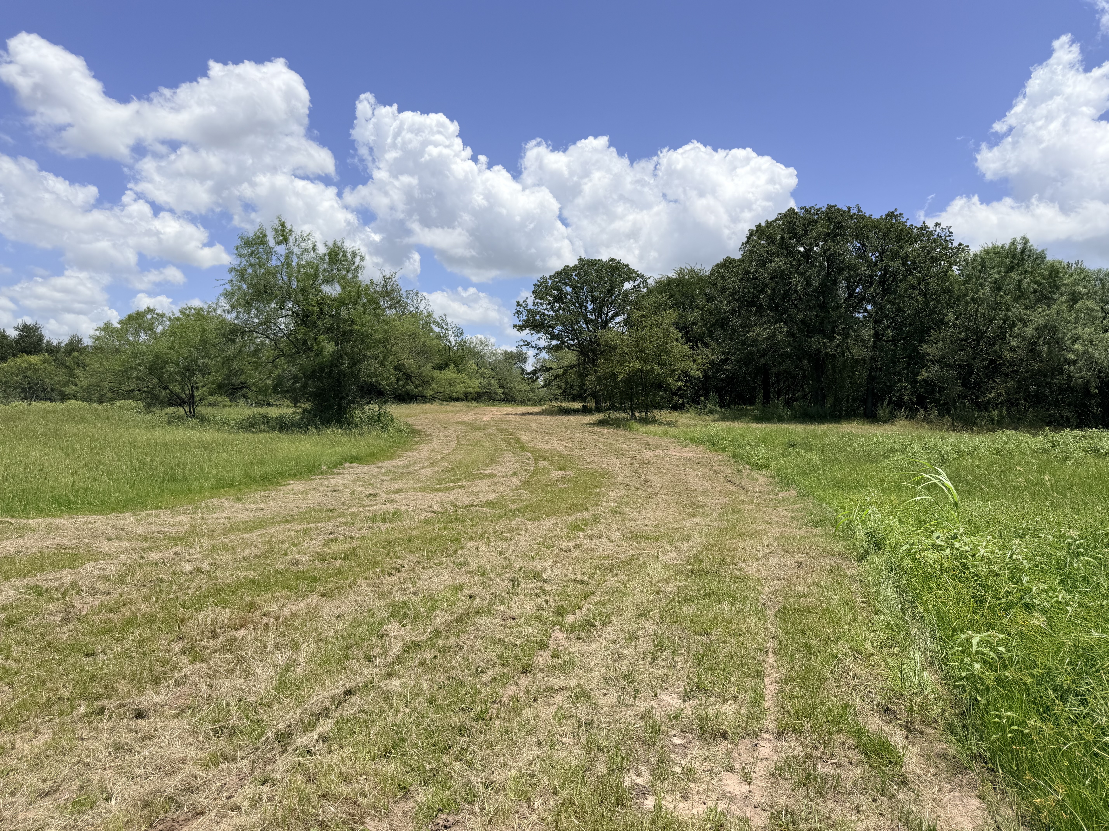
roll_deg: -0.3
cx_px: 554
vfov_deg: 56.8
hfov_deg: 71.6
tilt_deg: +0.0
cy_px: 416
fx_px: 769
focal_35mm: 24
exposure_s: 1/7353
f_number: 1.78
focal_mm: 6.76
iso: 80
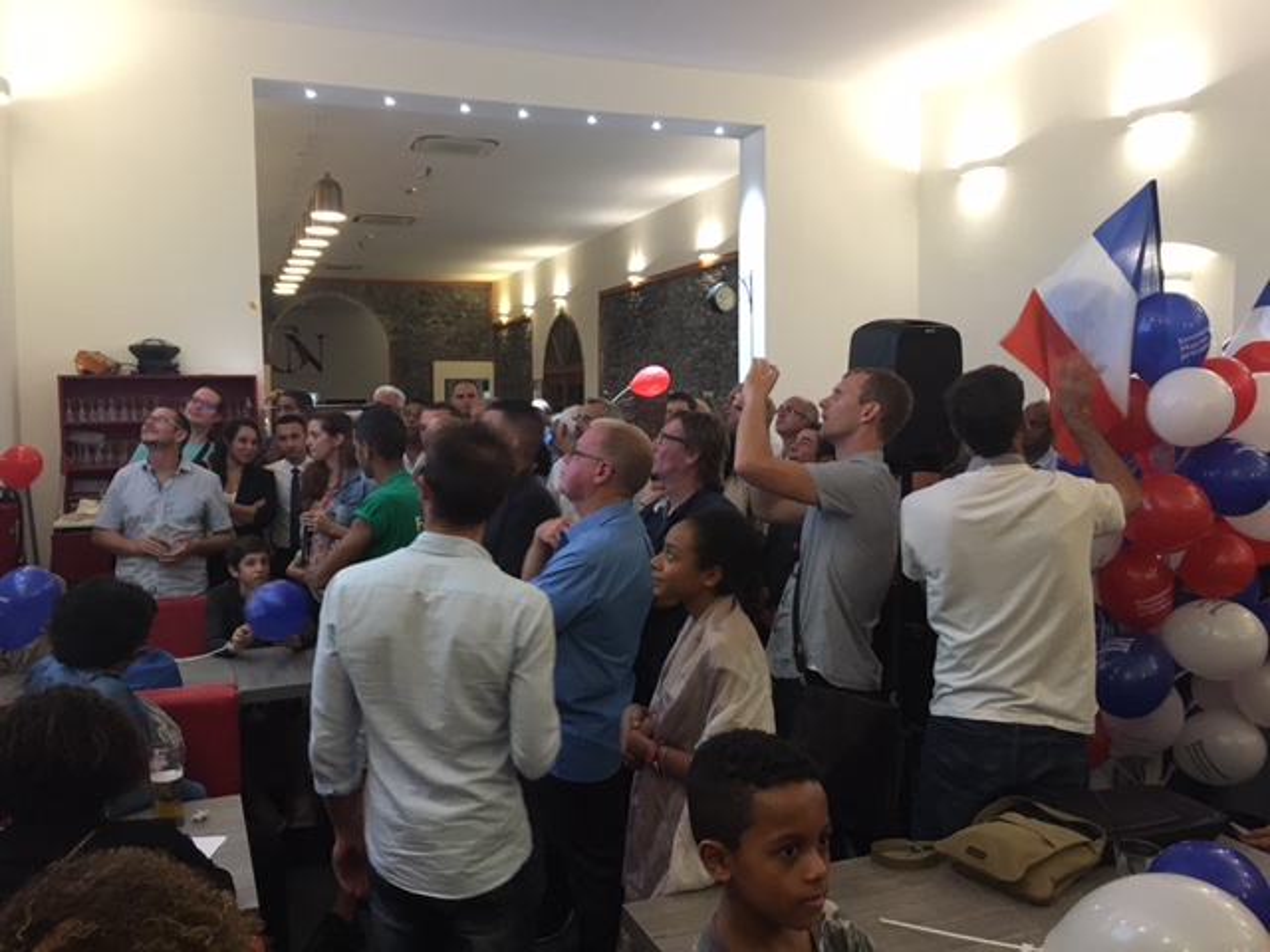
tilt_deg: -4.2
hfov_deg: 61.7
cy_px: 476
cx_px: 635
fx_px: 1064
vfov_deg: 48.2
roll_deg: -0.2
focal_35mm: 29
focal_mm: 4.15
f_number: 2.2
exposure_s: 1/17
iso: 200
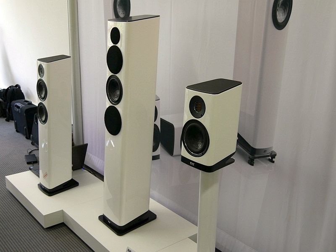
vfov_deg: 34.4
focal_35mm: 42
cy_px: 126
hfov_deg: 44.8
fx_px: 408
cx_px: 168
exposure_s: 1/60
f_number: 4
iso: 200
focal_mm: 21
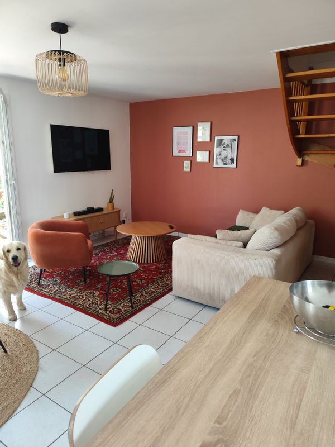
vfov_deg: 73.9
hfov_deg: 58.9
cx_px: 168
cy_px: 224
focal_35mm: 23
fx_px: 297
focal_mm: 6.14
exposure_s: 1/100
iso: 500
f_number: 1.65
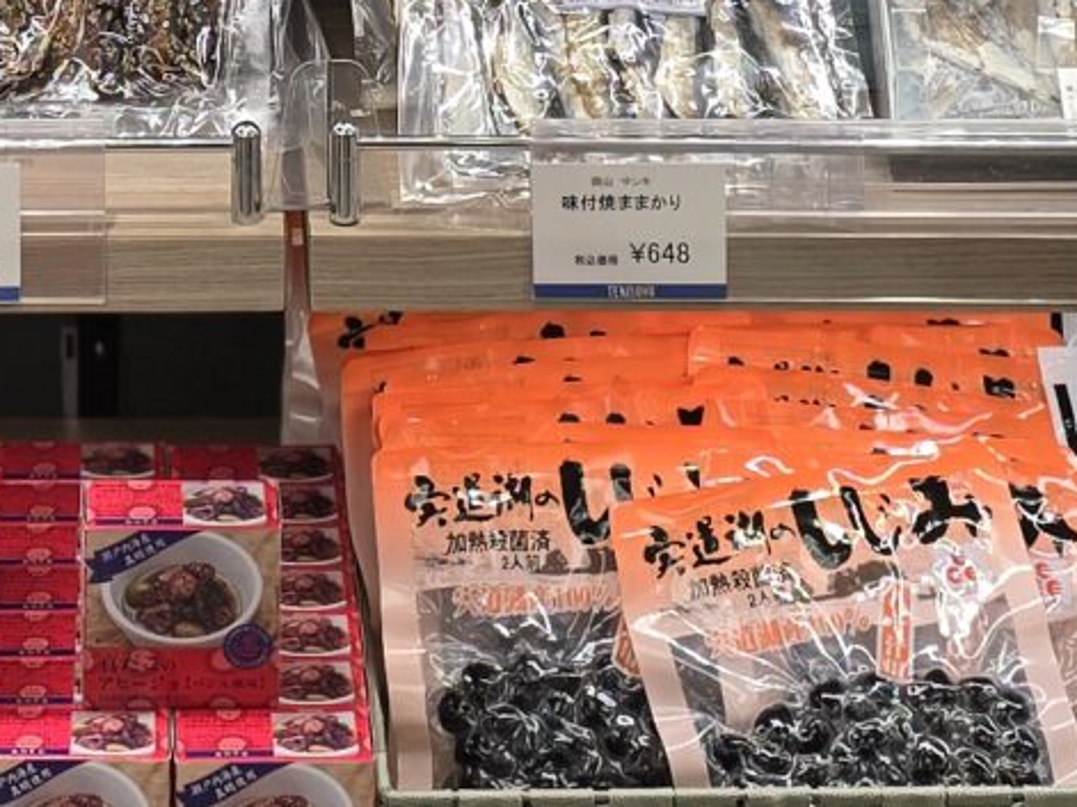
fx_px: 3888
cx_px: 151
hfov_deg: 15.6
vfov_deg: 10.2
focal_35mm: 125
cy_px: -1161
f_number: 1.7
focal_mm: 6.3
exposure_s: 1/120
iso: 25
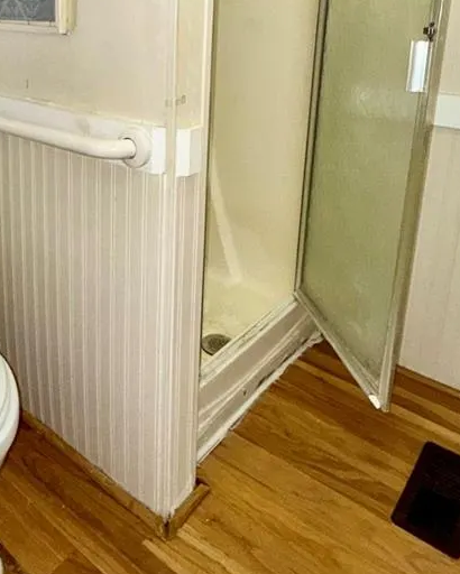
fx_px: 544
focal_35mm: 32
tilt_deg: -13.6
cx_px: 174
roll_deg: -2.1
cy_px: 141
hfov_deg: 45.5
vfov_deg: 53.1
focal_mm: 2.22
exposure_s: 1/60
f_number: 2.2
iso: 100
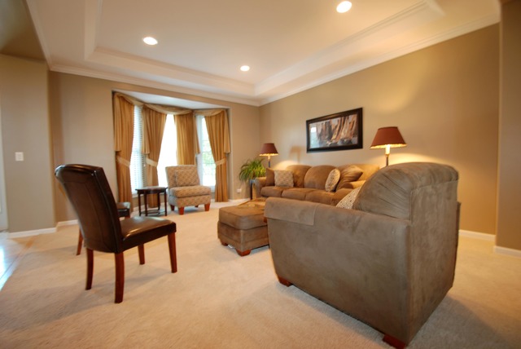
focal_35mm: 15
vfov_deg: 77.4
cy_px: 174
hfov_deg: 100.3
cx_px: 260
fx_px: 217
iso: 200
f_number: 4
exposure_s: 1/5
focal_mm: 10
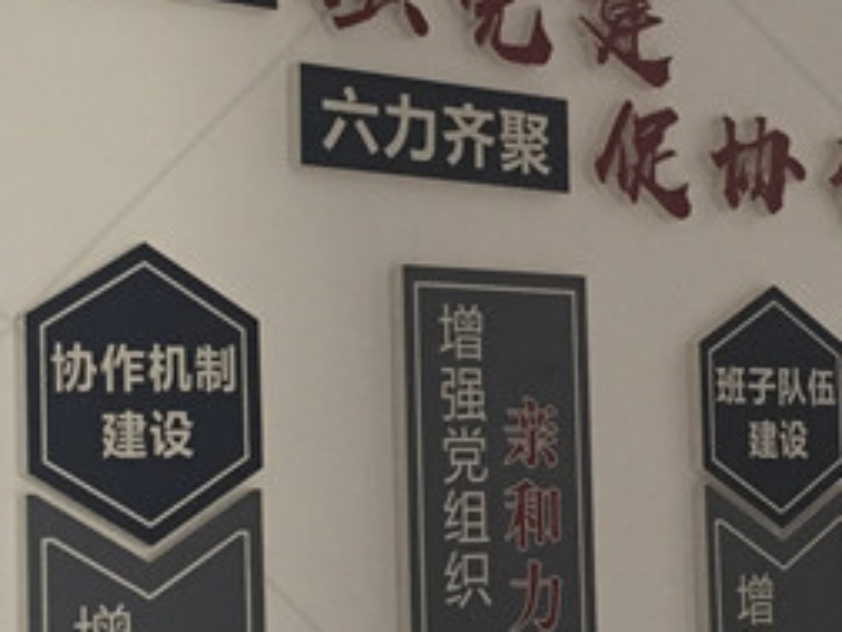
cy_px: 318
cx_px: 548
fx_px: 2238
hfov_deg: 21.2
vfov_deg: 16.1
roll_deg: +0.0
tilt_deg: +6.6
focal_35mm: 92
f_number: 2.2
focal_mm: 4.15
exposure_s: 1/33
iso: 200
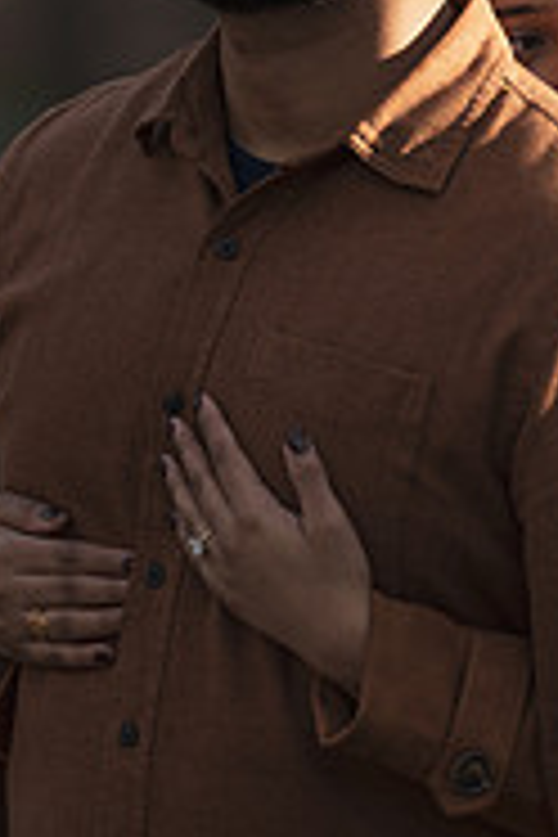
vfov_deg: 4.3
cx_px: 328
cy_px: 234
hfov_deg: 2.8
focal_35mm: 485
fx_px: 11275
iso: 250
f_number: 3.2
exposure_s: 1/1250
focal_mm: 200
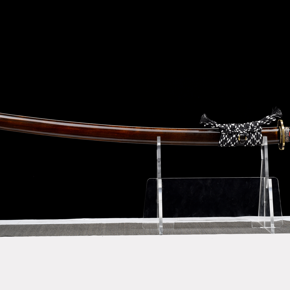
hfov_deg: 21.6
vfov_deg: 21.7
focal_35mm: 80
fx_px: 758
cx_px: 177
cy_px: 145
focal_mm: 60
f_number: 7.1
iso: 100
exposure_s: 1/160
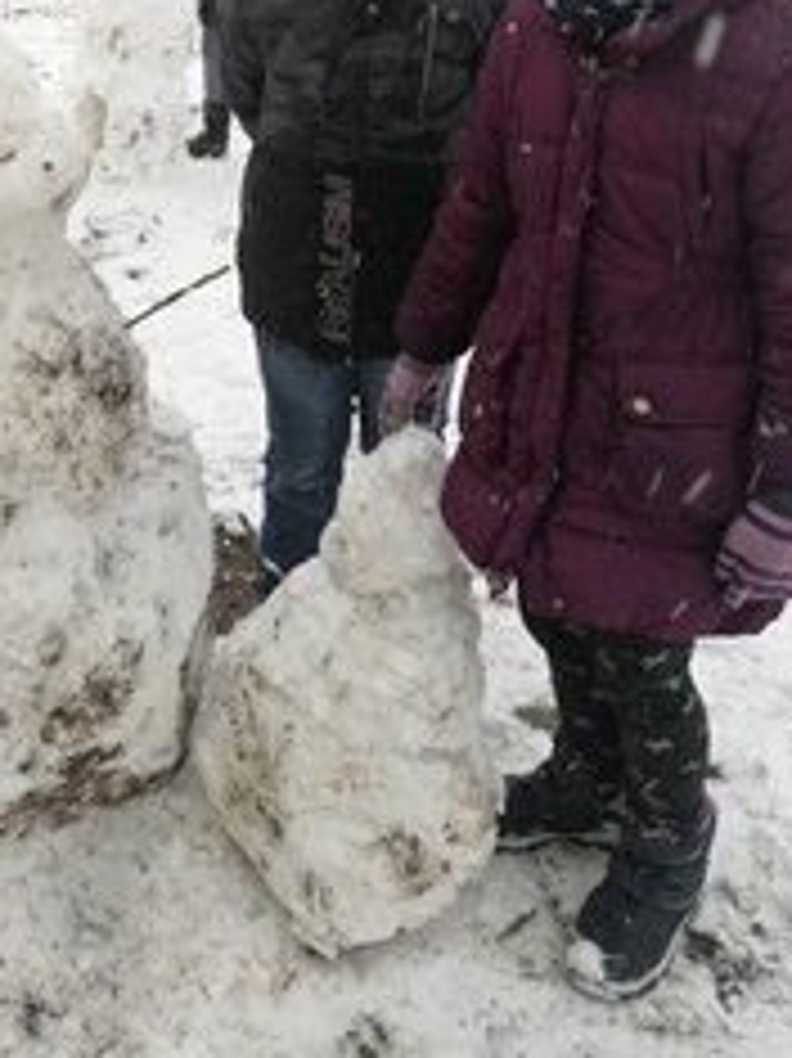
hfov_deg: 30.9
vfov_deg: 39.5
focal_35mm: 46
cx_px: 198
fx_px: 1405
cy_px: 203
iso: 64
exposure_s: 1/100
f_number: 1.8
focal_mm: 3.95
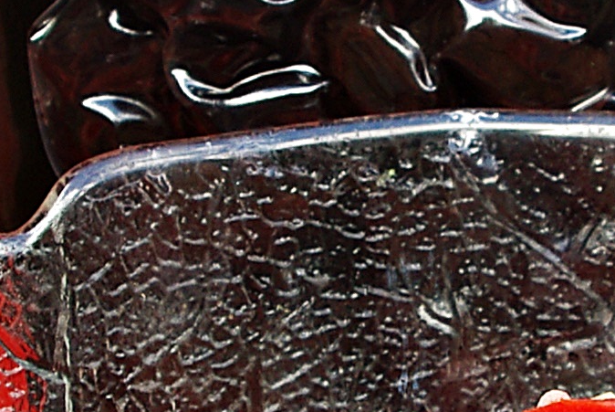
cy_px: 291
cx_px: 365
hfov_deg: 11.5
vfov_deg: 7.7
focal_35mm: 178
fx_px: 3044
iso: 100
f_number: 4.5
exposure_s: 1/45
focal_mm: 21.25
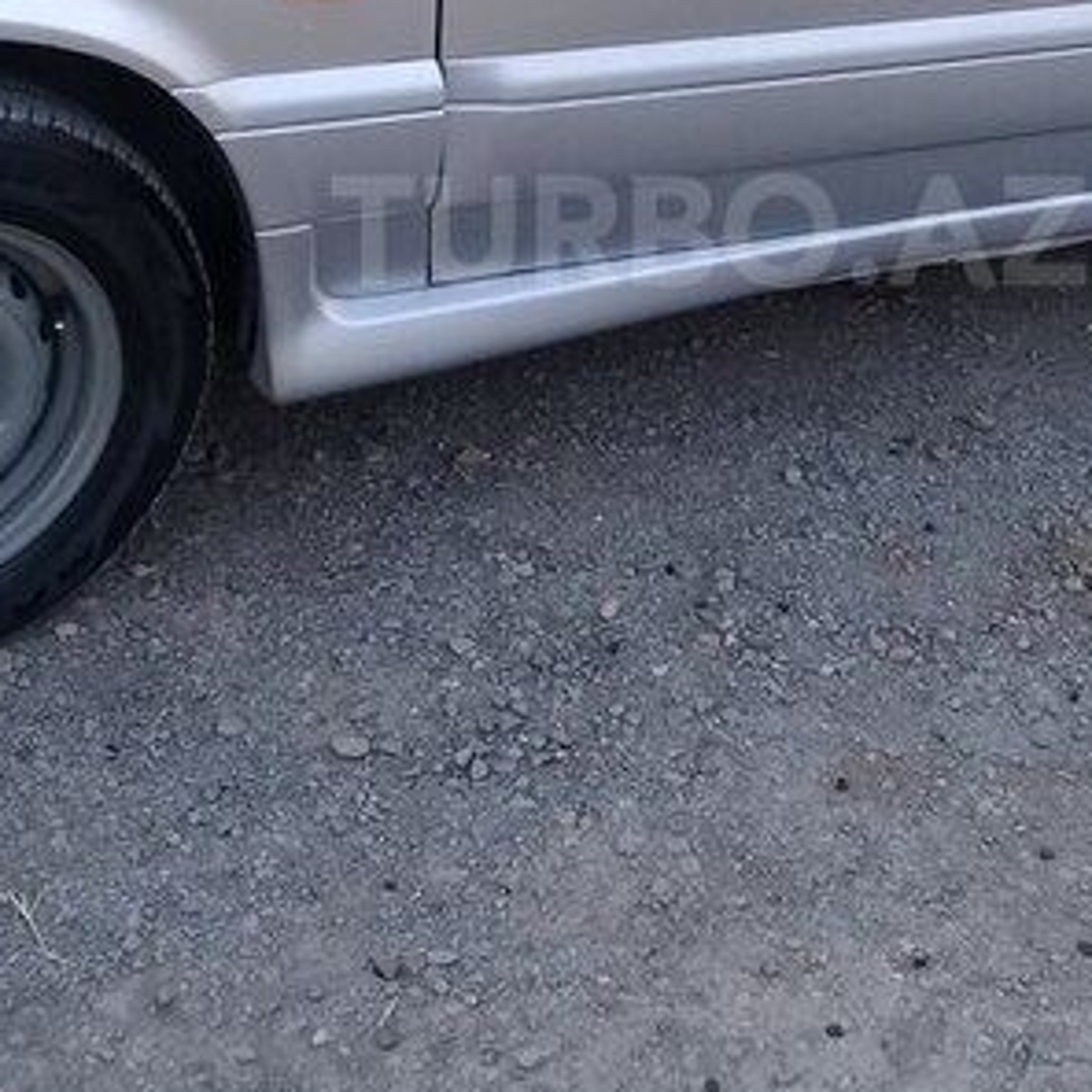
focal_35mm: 61
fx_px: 2177
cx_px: 708
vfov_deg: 27.6
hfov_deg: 28.0
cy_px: 231
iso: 50
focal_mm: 3.3
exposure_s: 1/126
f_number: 2.2
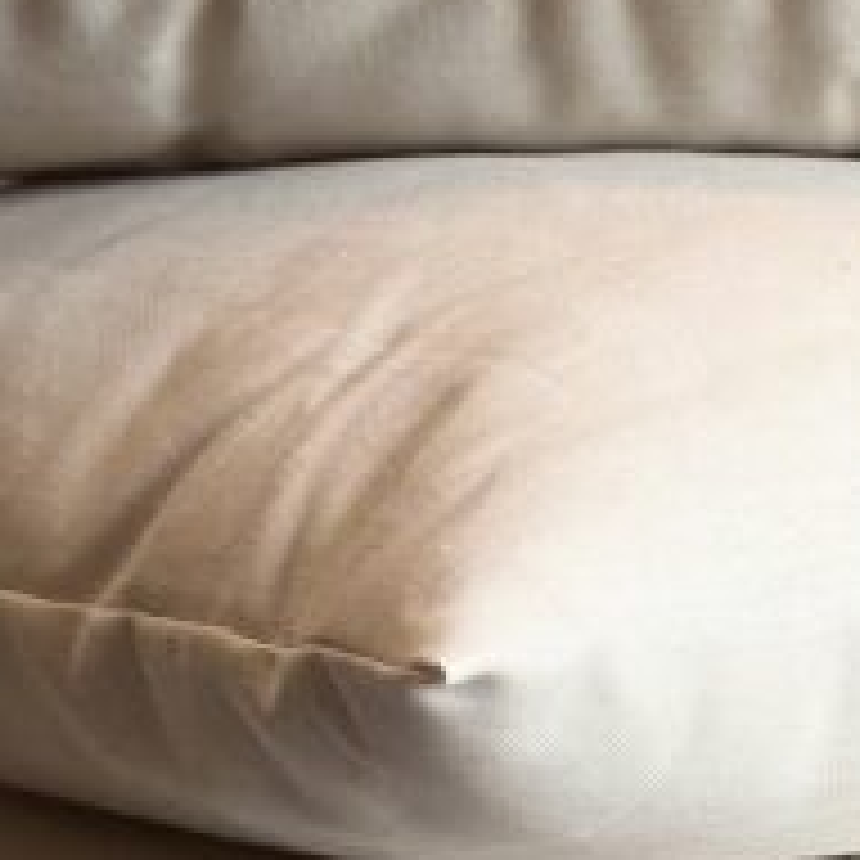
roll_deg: -0.2
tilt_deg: -7.2
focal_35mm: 228
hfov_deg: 7.6
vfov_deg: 7.6
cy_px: 977
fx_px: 6409
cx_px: 1067
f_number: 1.78
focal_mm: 6.86
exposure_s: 1/100
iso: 64
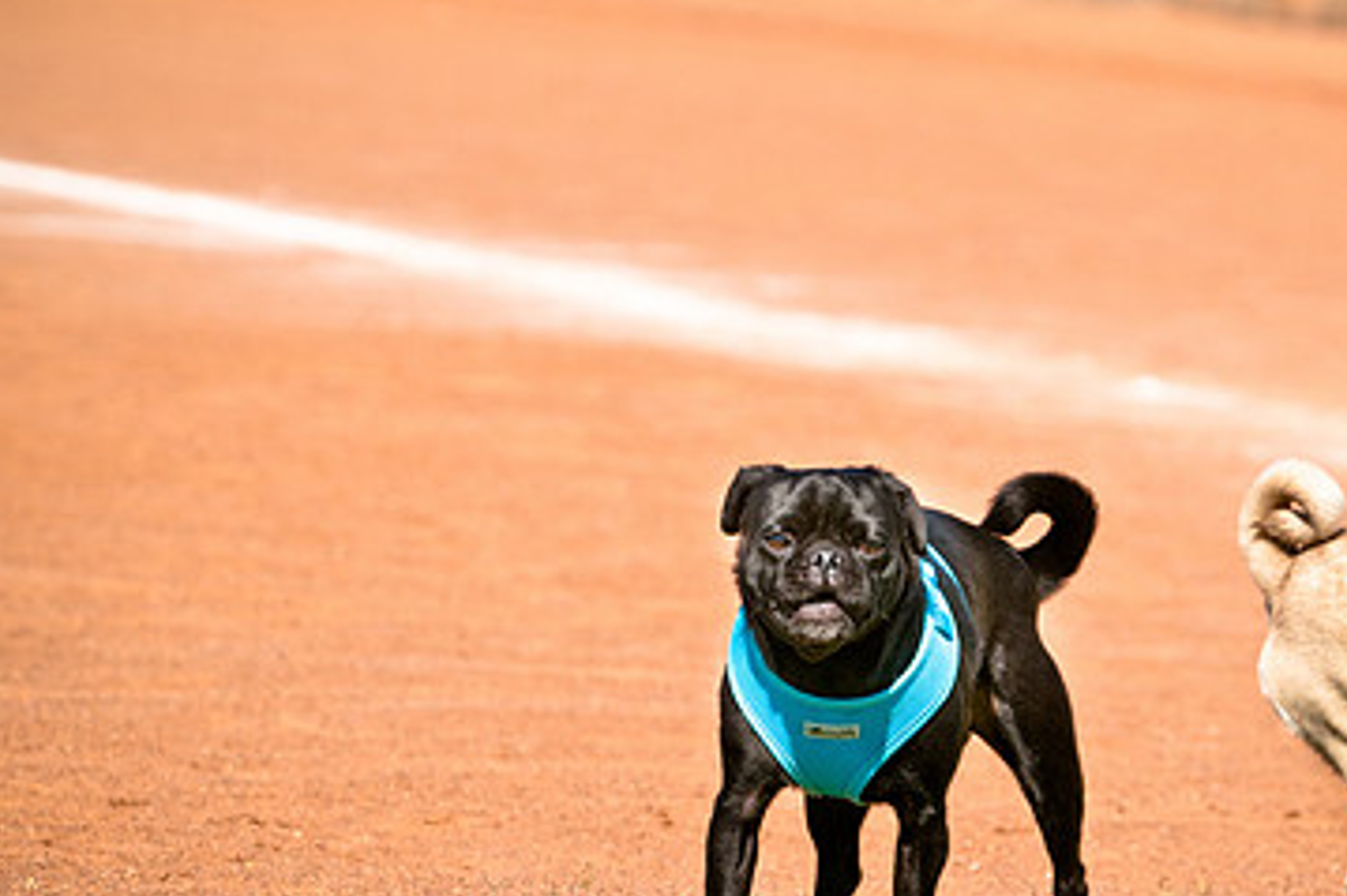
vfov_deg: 4.2
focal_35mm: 327
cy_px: 485
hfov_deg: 6.3
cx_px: 867
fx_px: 12222
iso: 250
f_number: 5
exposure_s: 1/2000
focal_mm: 135
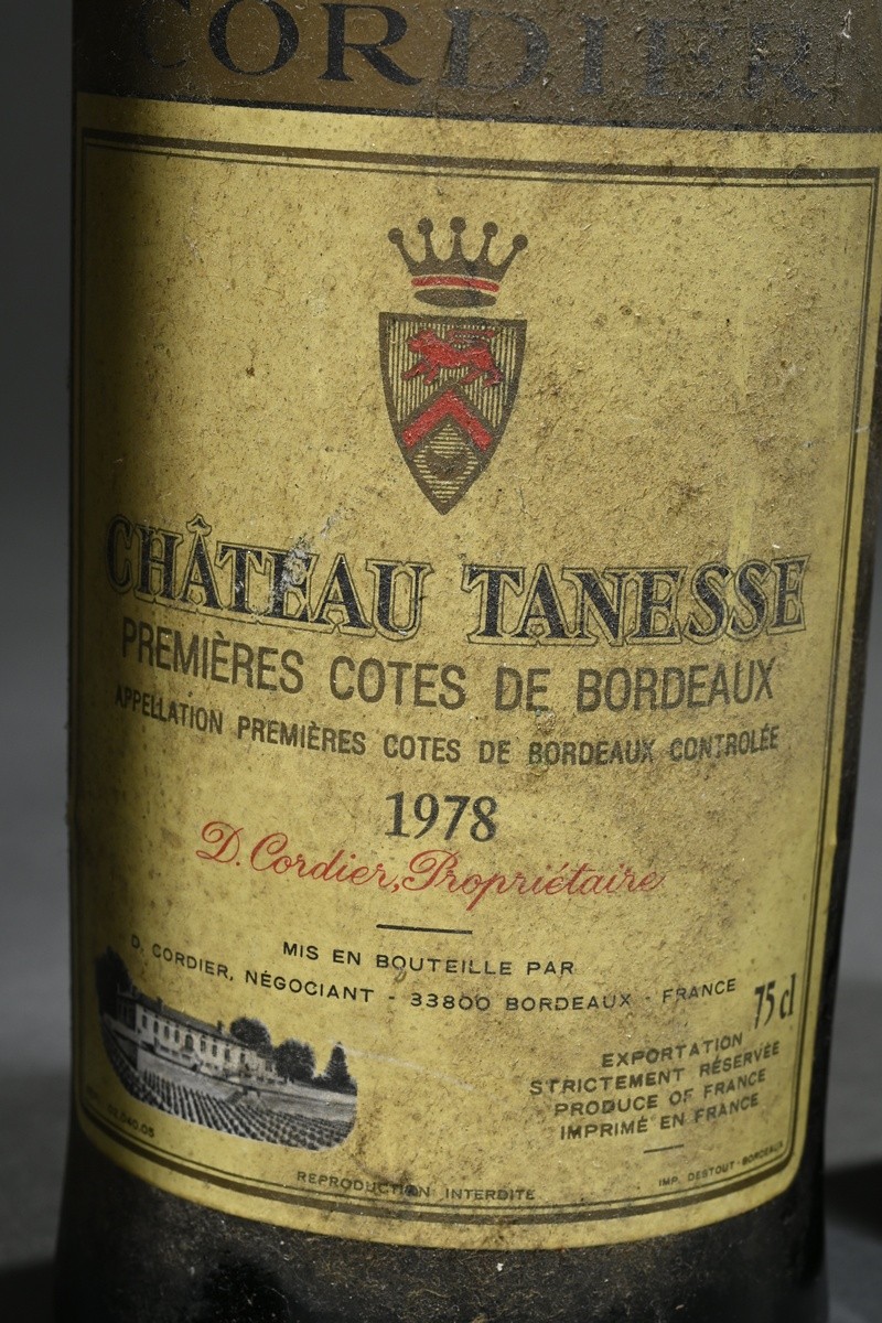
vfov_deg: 27.0
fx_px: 2756
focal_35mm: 75
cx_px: 441
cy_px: 662
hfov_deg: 18.2
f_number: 14
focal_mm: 50
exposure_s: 1/125
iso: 250
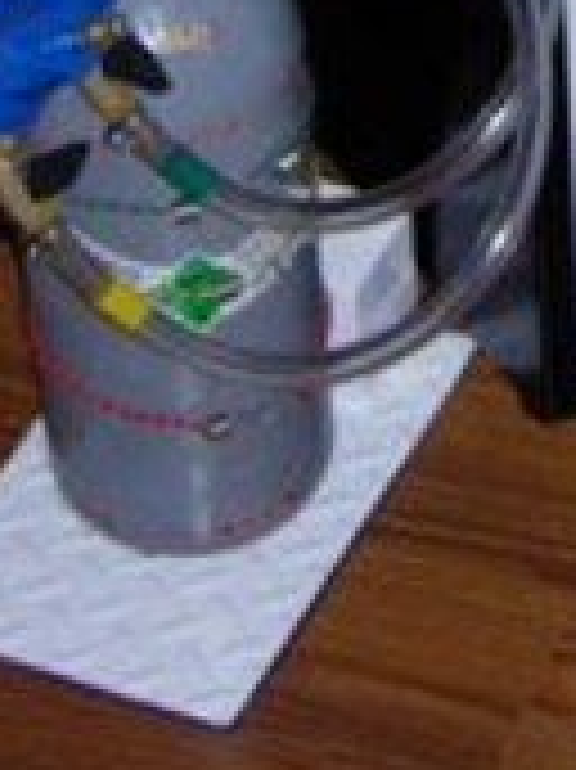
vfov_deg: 9.5
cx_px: 819
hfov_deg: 7.7
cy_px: -948
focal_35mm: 190
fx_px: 4221
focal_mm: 7.8
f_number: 2.8
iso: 79
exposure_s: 1/64
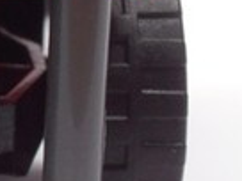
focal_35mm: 244
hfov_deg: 8.0
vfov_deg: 6.0
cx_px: -119
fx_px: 1706
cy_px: -106
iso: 80
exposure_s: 1/50
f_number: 3.9
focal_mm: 6.61
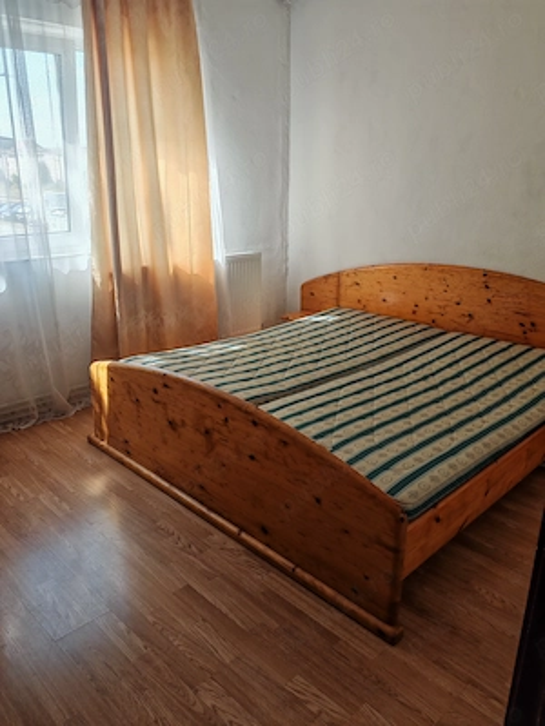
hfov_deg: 51.4
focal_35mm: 27
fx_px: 567
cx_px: 272
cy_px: 363
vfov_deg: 65.3
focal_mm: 6.83
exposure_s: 1/260
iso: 64
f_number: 2
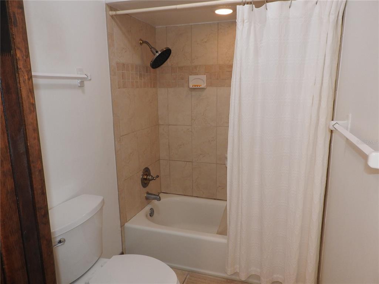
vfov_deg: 56.8
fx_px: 263
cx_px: 190
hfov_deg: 71.6
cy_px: 142
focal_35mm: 24
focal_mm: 4.3
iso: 200
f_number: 3.3
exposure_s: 1/30
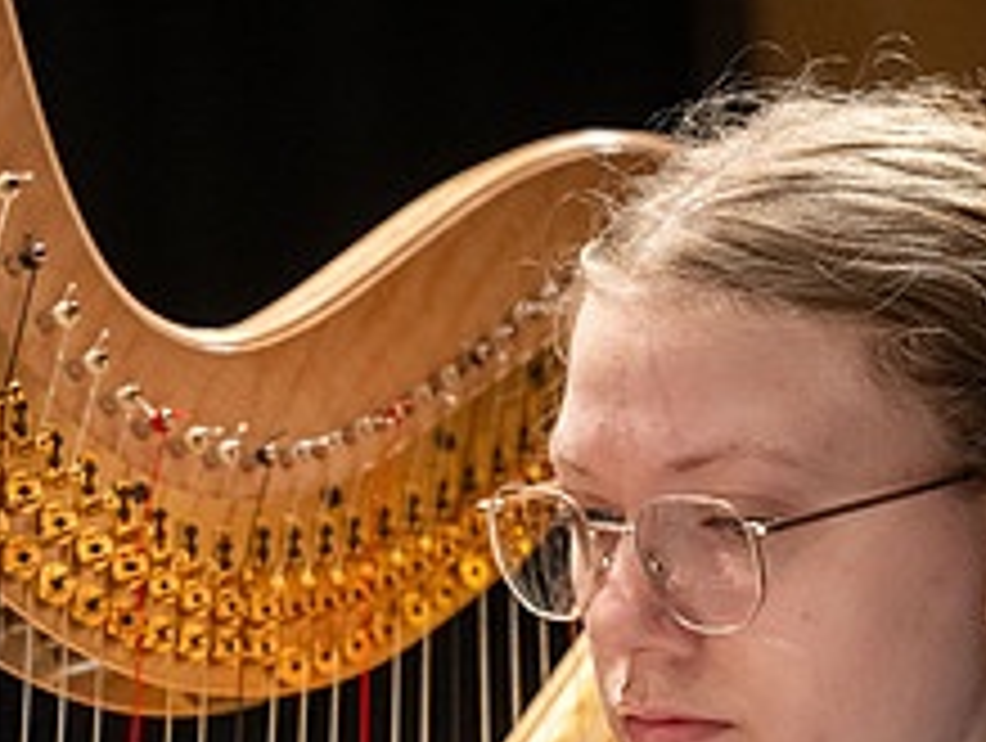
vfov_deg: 8.3
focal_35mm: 178
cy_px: 722
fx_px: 5078
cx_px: 216
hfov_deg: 11.1
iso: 3200
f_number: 2.8
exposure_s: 1/320
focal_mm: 70
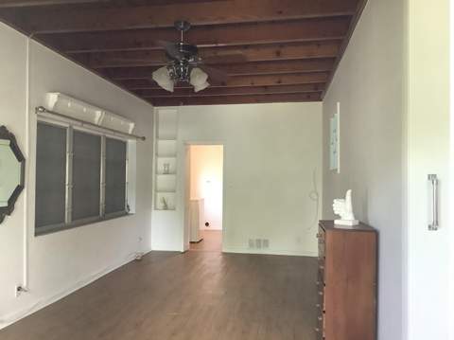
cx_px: 227
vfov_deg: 45.4
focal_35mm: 31
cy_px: 170
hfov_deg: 58.4
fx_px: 406
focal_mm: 3.3
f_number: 2.4
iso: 160
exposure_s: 1/60
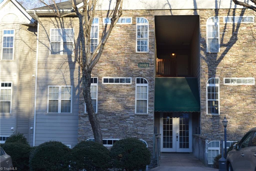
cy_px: 86
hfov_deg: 37.8
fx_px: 373
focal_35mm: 52
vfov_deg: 25.8
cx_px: 128
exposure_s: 1/250
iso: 320
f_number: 8
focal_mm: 35
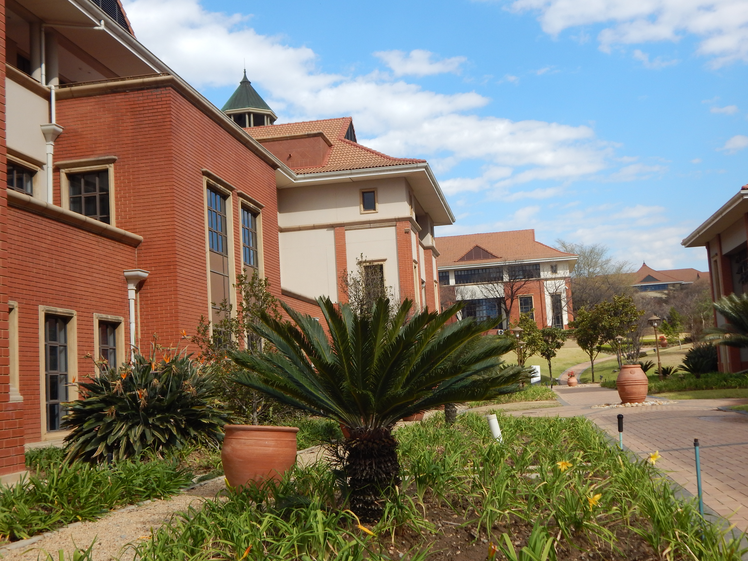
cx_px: 374
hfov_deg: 43.9
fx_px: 929
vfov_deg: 33.6
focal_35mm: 43
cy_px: 280
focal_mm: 7.7
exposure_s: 1/800
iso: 125
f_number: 3.6
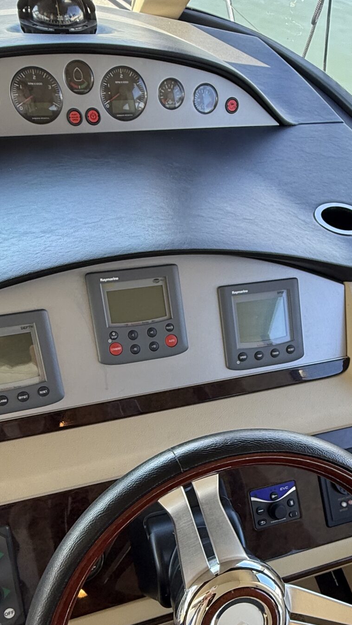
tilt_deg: -52.7
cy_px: 386
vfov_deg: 65.2
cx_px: 208
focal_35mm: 29
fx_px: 481
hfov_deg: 40.0
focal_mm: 2.22
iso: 100
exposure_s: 1/99
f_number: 2.2
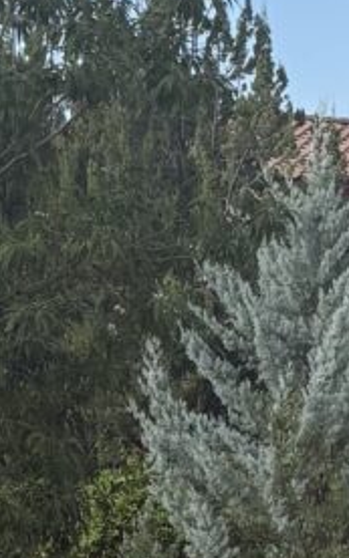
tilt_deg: -11.8
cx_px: 545
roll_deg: -0.7
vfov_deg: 9.8
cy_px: 971
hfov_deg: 6.3
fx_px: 3106
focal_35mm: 204
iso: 50
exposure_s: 1/2193
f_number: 1.6
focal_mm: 5.96
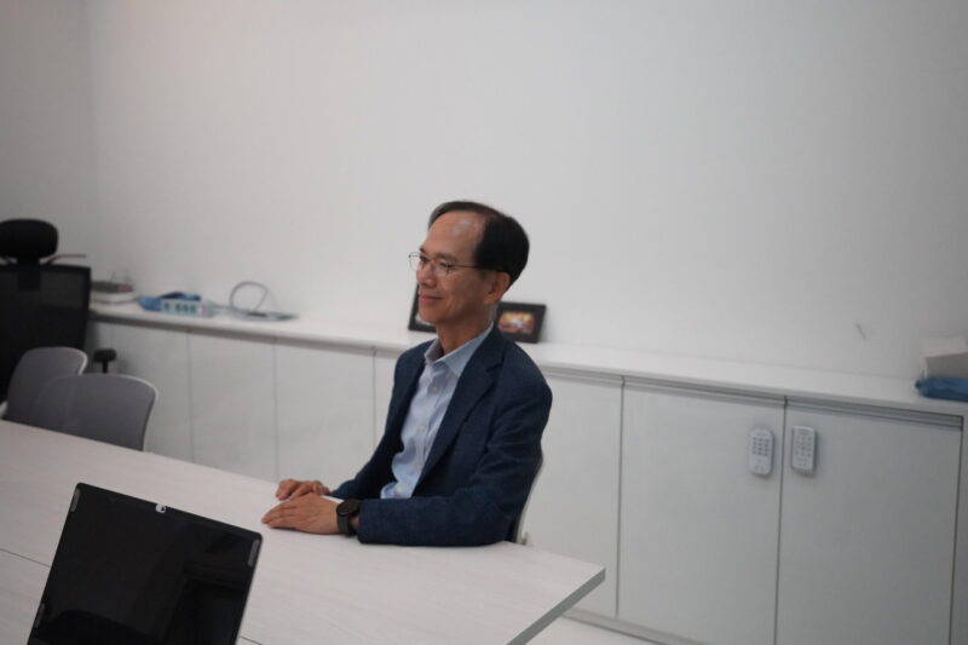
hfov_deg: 54.4
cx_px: 484
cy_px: 322
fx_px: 941
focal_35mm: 35
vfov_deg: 37.8
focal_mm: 35
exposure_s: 1/250
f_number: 2.8
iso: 12800
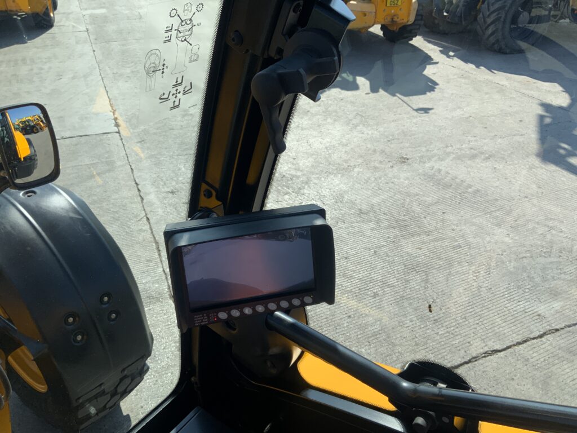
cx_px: 288
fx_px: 483
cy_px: 216
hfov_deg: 61.7
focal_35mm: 29
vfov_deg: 48.2
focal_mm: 3
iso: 16
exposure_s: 1/1035
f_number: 1.8
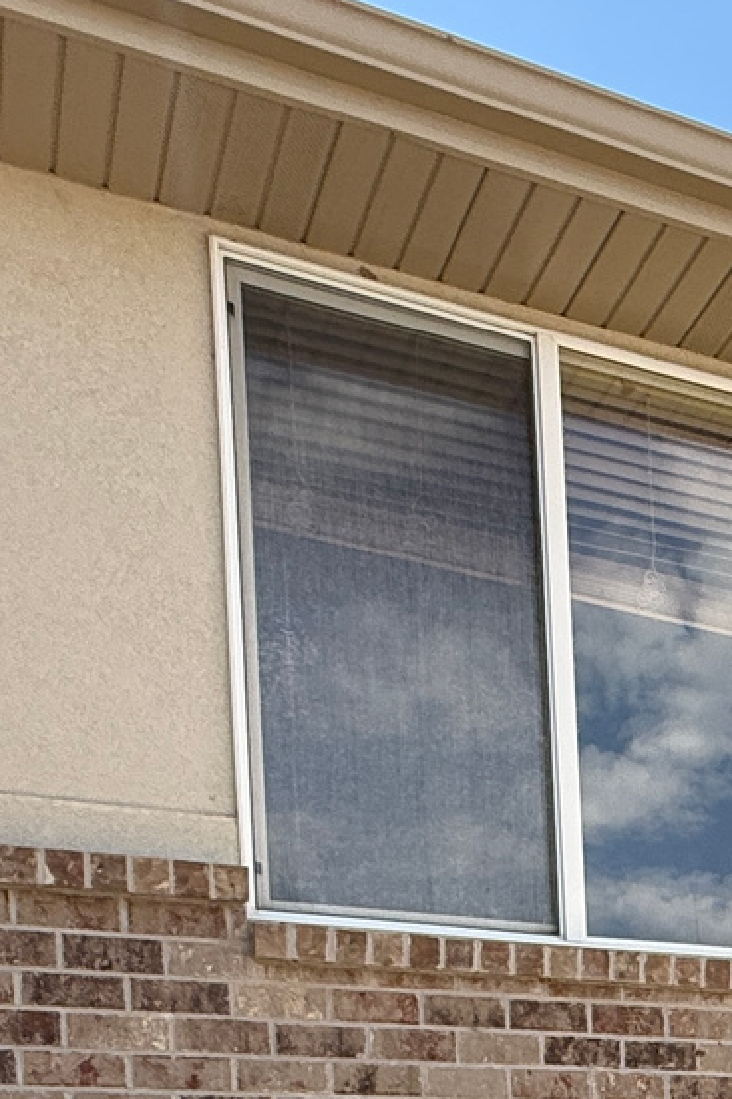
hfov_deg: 22.6
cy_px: 1322
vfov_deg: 31.0
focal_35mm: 54
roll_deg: +2.3
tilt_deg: +0.2
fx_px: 1647
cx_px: 933
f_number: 2.2
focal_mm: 2.22
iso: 50
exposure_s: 1/1050
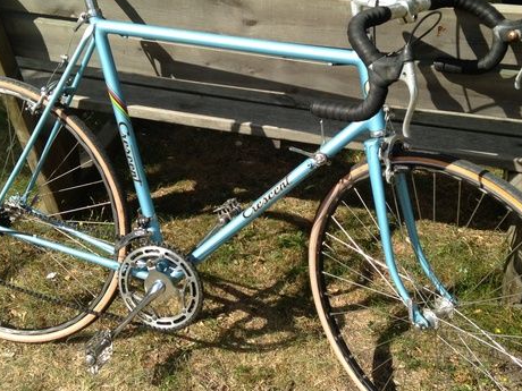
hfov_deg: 36.8
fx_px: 784
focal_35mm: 52
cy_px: 199
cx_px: 252
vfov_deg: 28.0
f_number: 2.4
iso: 50
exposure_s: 1/919
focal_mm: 4.13
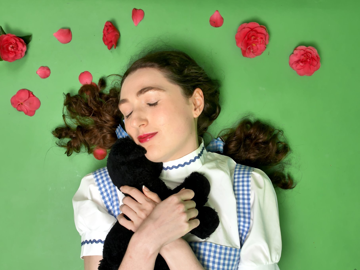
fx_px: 468
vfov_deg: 32.2
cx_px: 162
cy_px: 143
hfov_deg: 42.0
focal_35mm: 45
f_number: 9
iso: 200
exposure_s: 1/100
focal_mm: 20
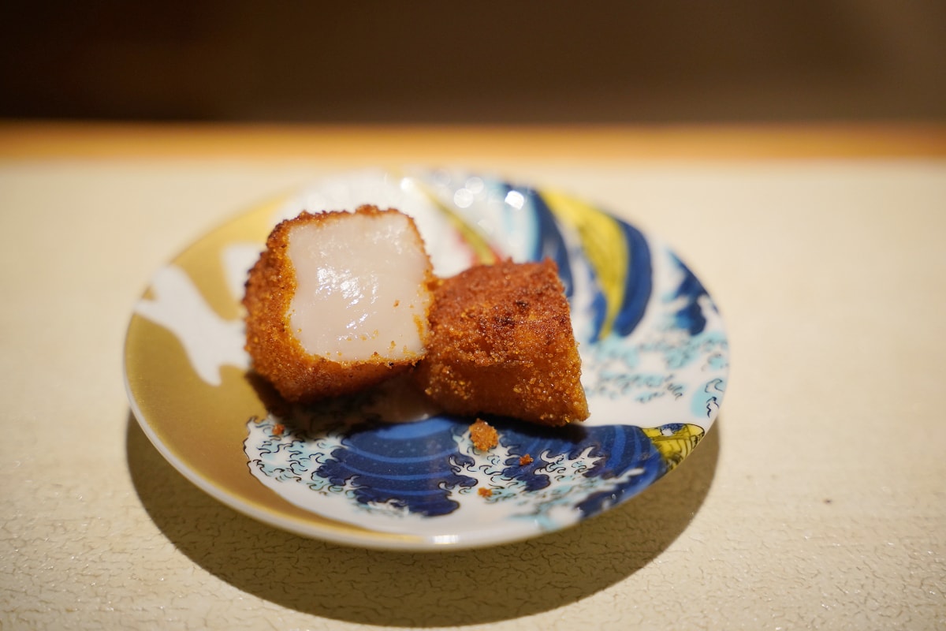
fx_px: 1971
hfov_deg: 27.0
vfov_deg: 18.2
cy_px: 316
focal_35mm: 75
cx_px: 473
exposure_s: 1/80
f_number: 4
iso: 1250
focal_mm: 75
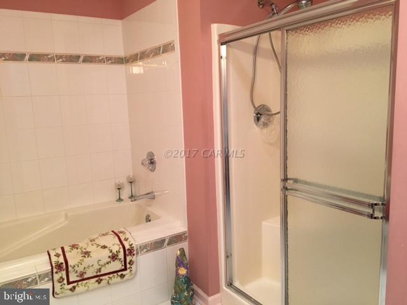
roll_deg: +2.5
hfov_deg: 61.7
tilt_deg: -7.9
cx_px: 204
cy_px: 152
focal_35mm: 29
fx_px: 341
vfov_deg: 48.2
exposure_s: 1/30
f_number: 2.2
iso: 160
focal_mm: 4.15
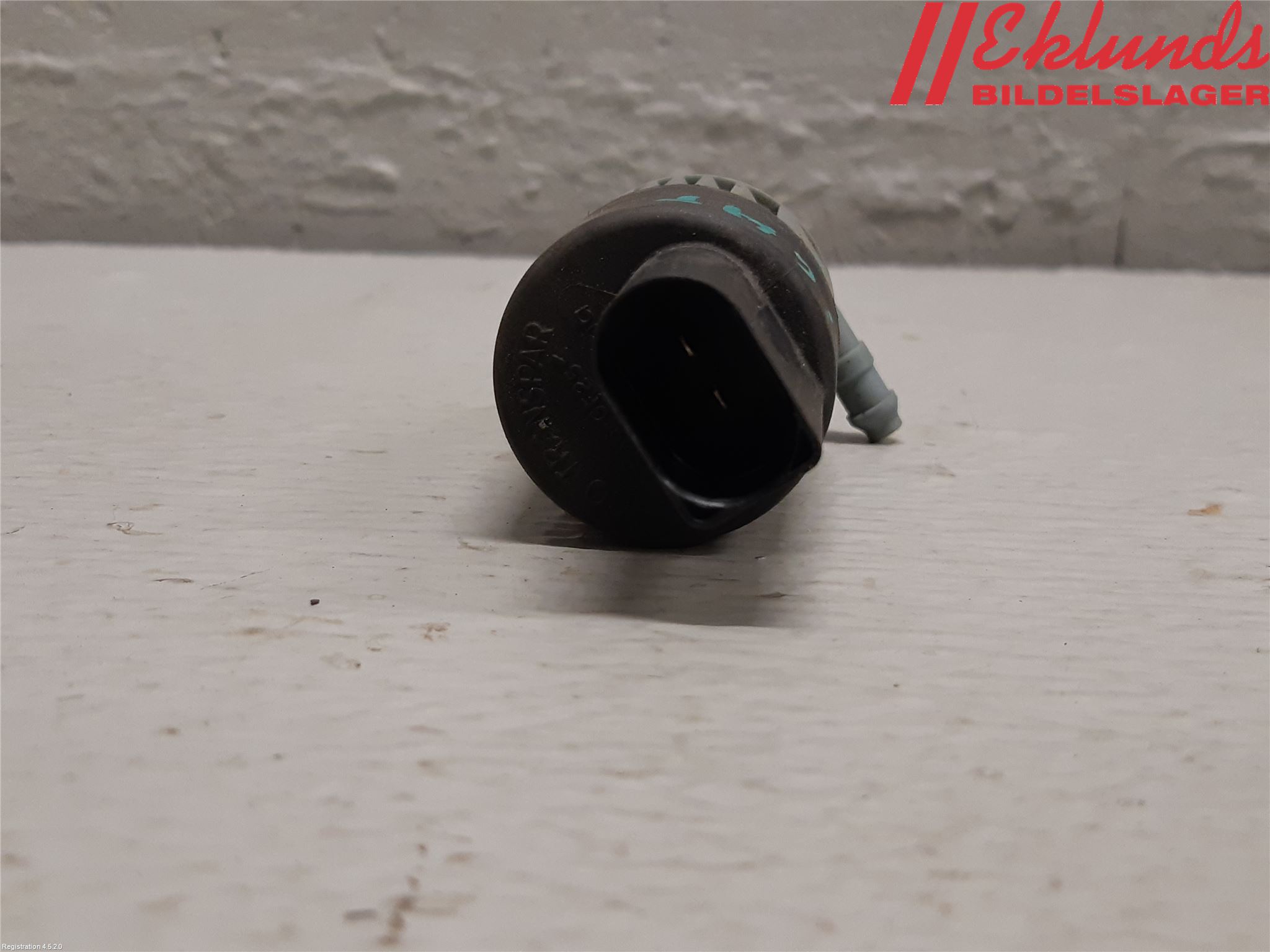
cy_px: 476
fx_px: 954
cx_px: 635
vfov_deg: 53.1
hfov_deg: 67.3
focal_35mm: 26
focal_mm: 3.93
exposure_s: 1/50
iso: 160
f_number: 1.7
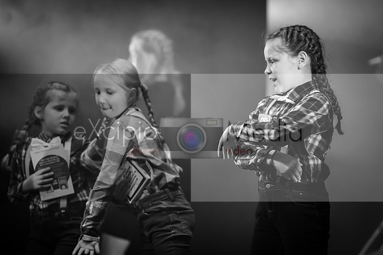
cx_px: 215
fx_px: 2591
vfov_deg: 5.6
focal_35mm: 243
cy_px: 131
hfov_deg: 8.5
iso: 2000
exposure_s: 1/250
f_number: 2.8
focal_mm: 200
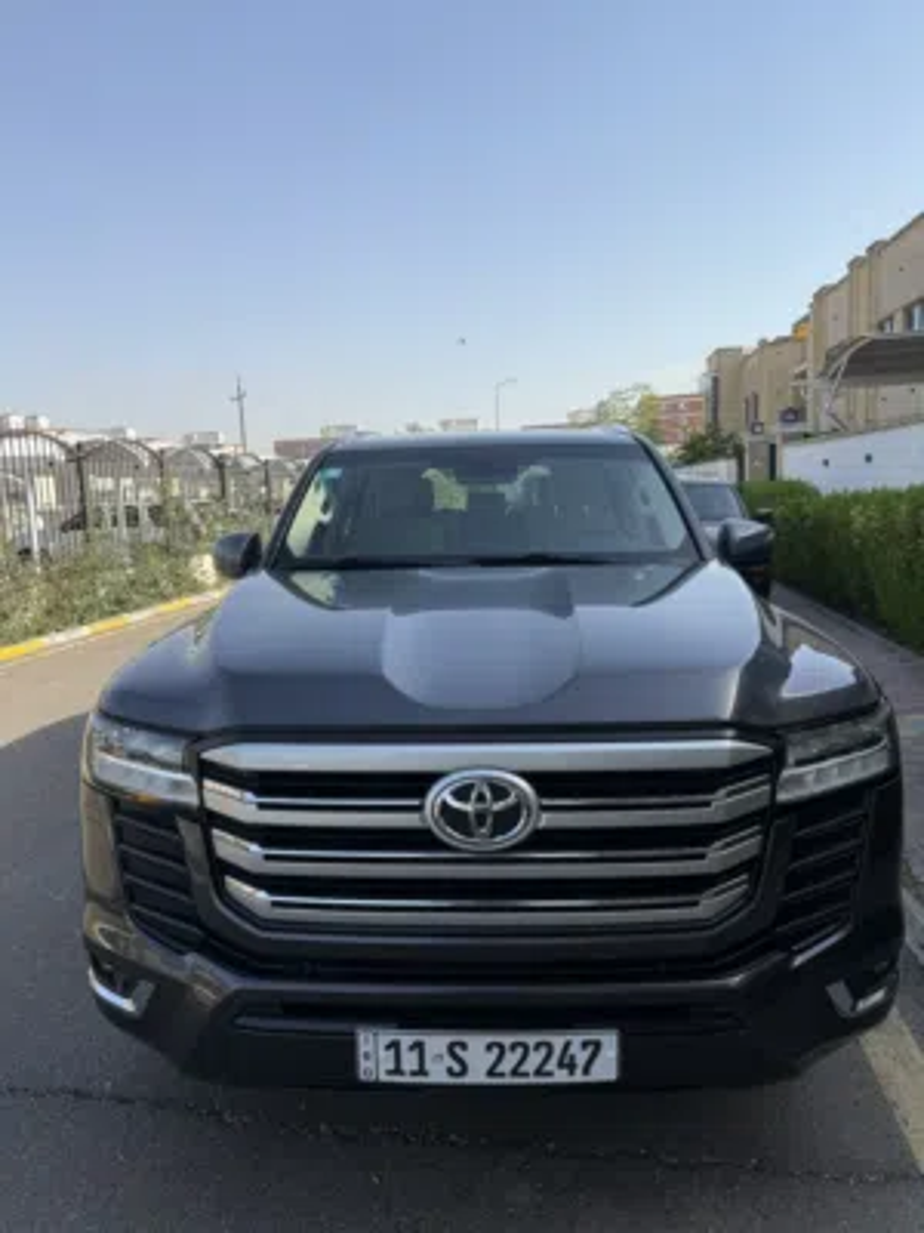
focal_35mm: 24
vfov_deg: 71.6
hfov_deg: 56.8
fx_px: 854
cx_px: 462
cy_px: 616
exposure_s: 1/3145
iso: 80
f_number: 1.78
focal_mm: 6.76
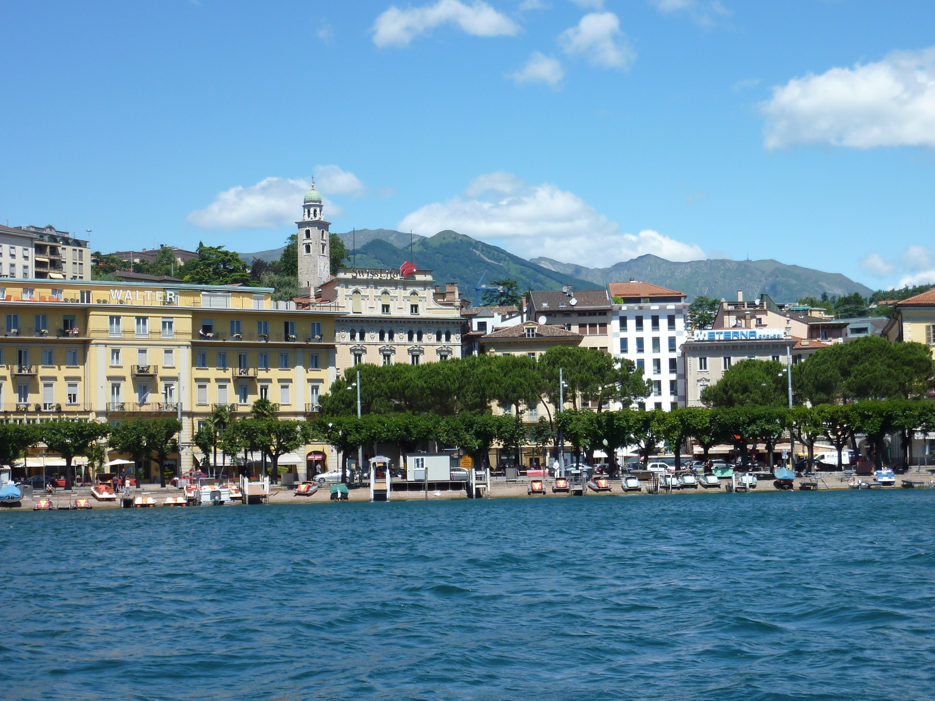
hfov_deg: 30.3
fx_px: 1729
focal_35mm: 64
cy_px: 354
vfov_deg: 22.9
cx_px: 471
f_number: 5
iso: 80
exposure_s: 1/500
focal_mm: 10.3
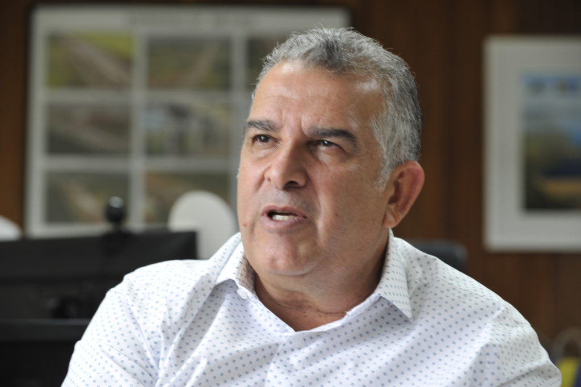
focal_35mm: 116
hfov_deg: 17.6
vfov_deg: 11.8
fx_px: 1871
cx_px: 290
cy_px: 194
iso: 800
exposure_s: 1/60
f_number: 5.6
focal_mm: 116
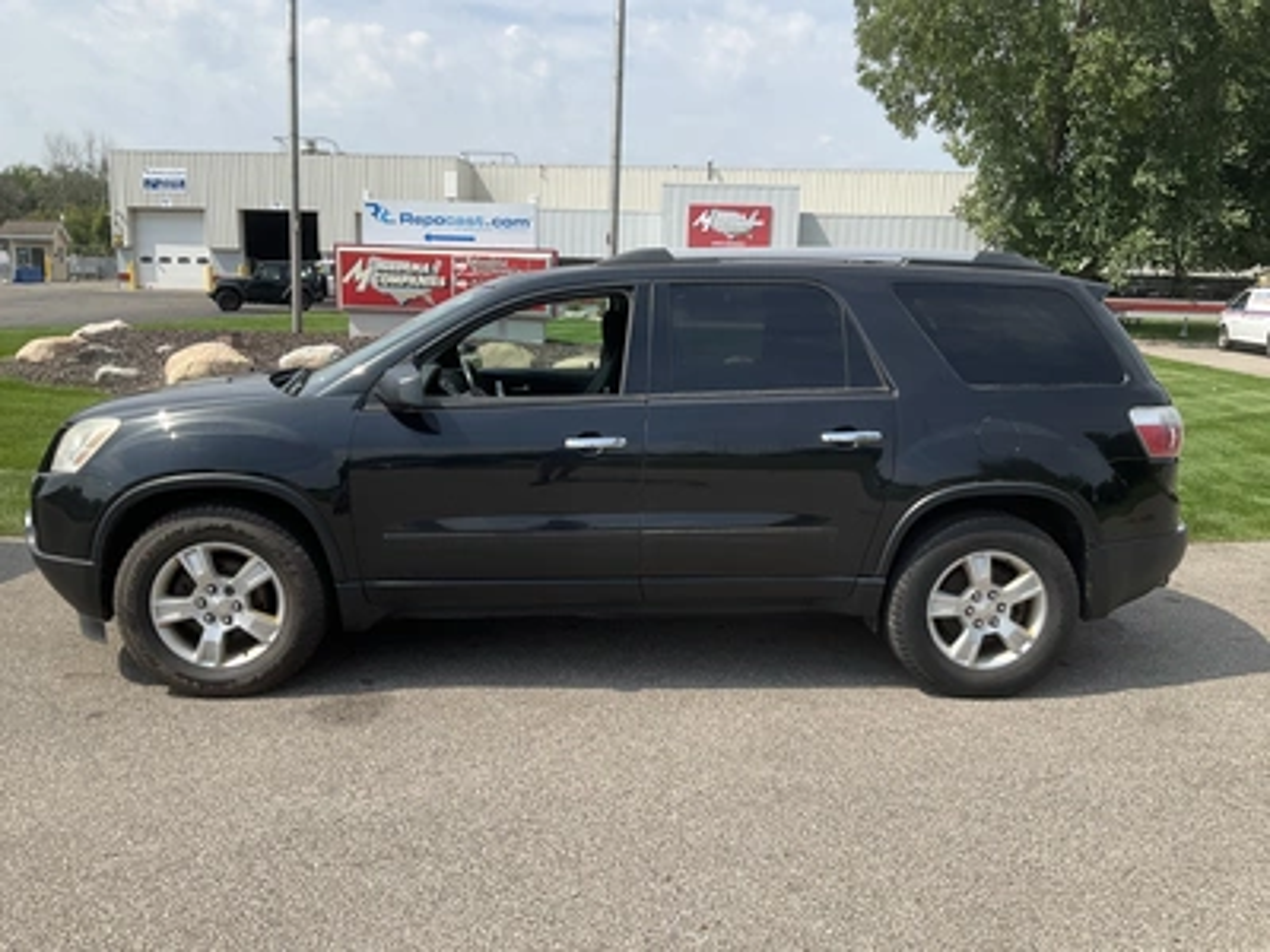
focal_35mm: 29
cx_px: 635
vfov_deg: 48.2
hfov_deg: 61.7
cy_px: 476
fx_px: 1064
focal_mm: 3
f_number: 1.8
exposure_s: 1/1626
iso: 25
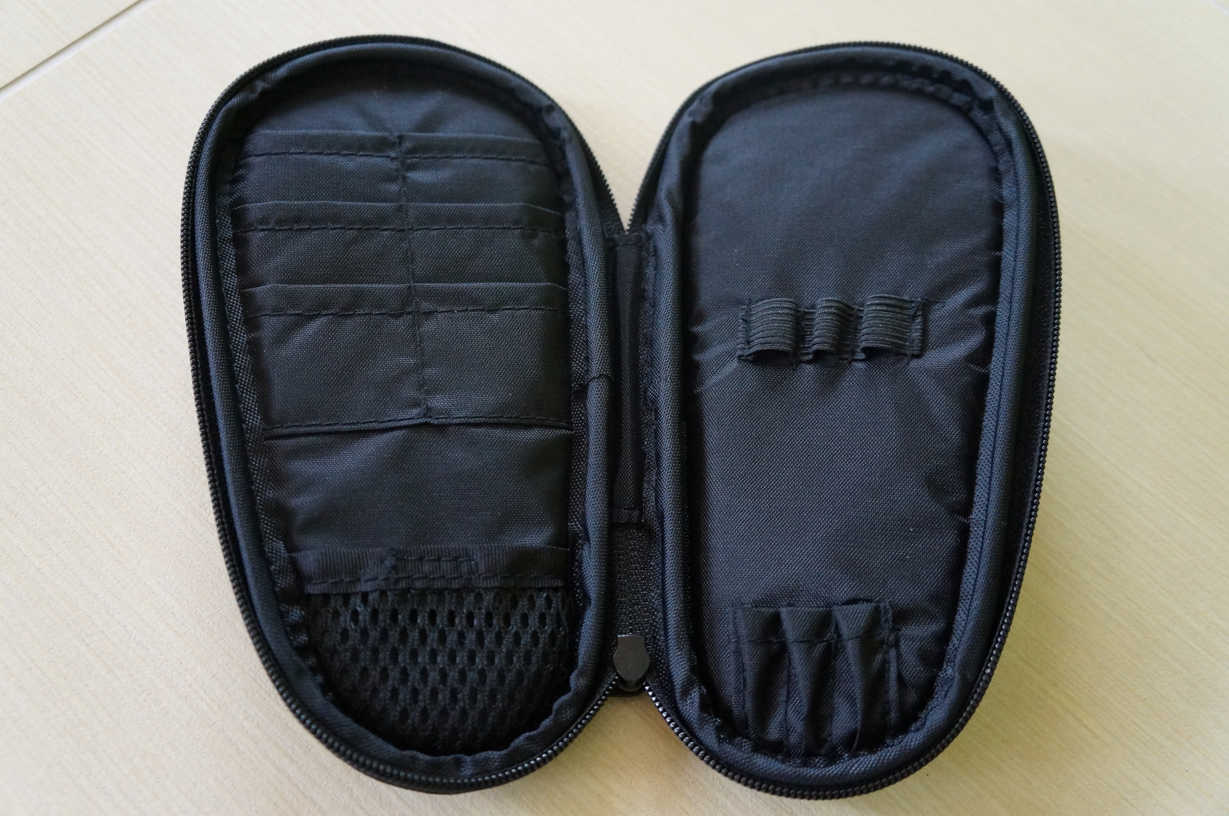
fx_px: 1125
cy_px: 408
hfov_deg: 57.3
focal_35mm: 33
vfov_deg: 39.9
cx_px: 614
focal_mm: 22
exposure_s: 1/80
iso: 3200
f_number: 4
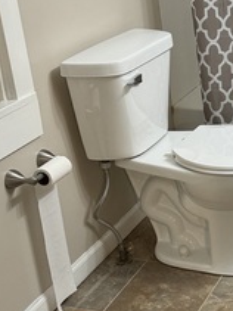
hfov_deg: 18.2
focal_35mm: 76
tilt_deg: -19.2
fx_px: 683
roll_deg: +2.2
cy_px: 82
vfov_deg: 25.4
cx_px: 291
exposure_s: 1/60
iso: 200
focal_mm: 6.76
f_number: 1.78
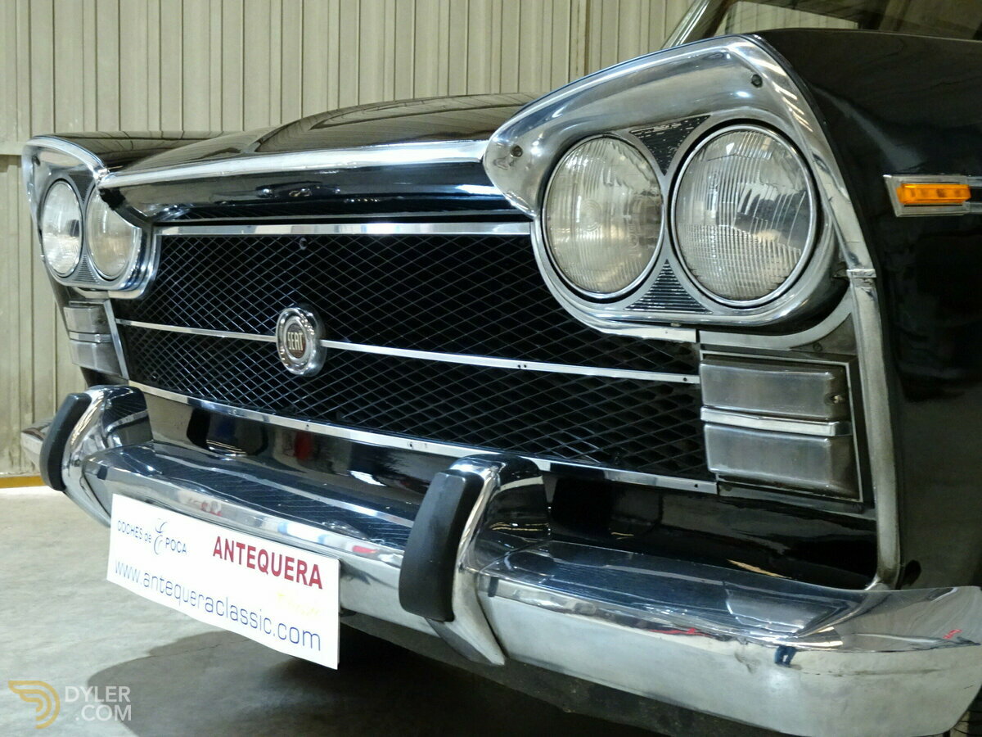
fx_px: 1248
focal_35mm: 44
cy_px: 368
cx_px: 491
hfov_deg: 42.9
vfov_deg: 32.9
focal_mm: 7.58
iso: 800
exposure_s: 1/6
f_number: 4.5
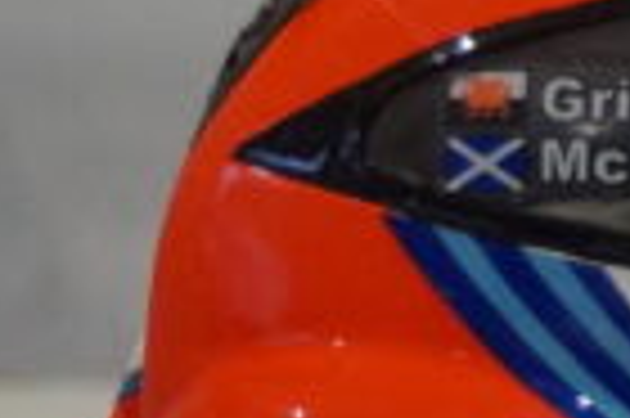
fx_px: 3935
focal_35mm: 225
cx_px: 882
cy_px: 346
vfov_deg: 6.1
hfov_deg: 9.0
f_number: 4
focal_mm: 35
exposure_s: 1/160
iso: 2500
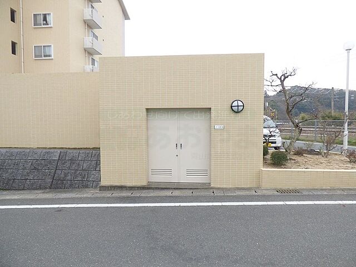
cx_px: 178
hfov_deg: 81.7
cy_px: 134
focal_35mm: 20
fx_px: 206
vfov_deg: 66.0
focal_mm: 3.58
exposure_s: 1/160
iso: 100
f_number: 2.8
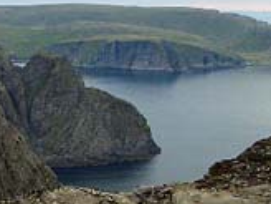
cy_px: 129
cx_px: 99
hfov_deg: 20.4
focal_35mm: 96
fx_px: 752
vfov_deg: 15.4
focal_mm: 5.8
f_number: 4.3
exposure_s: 1/80
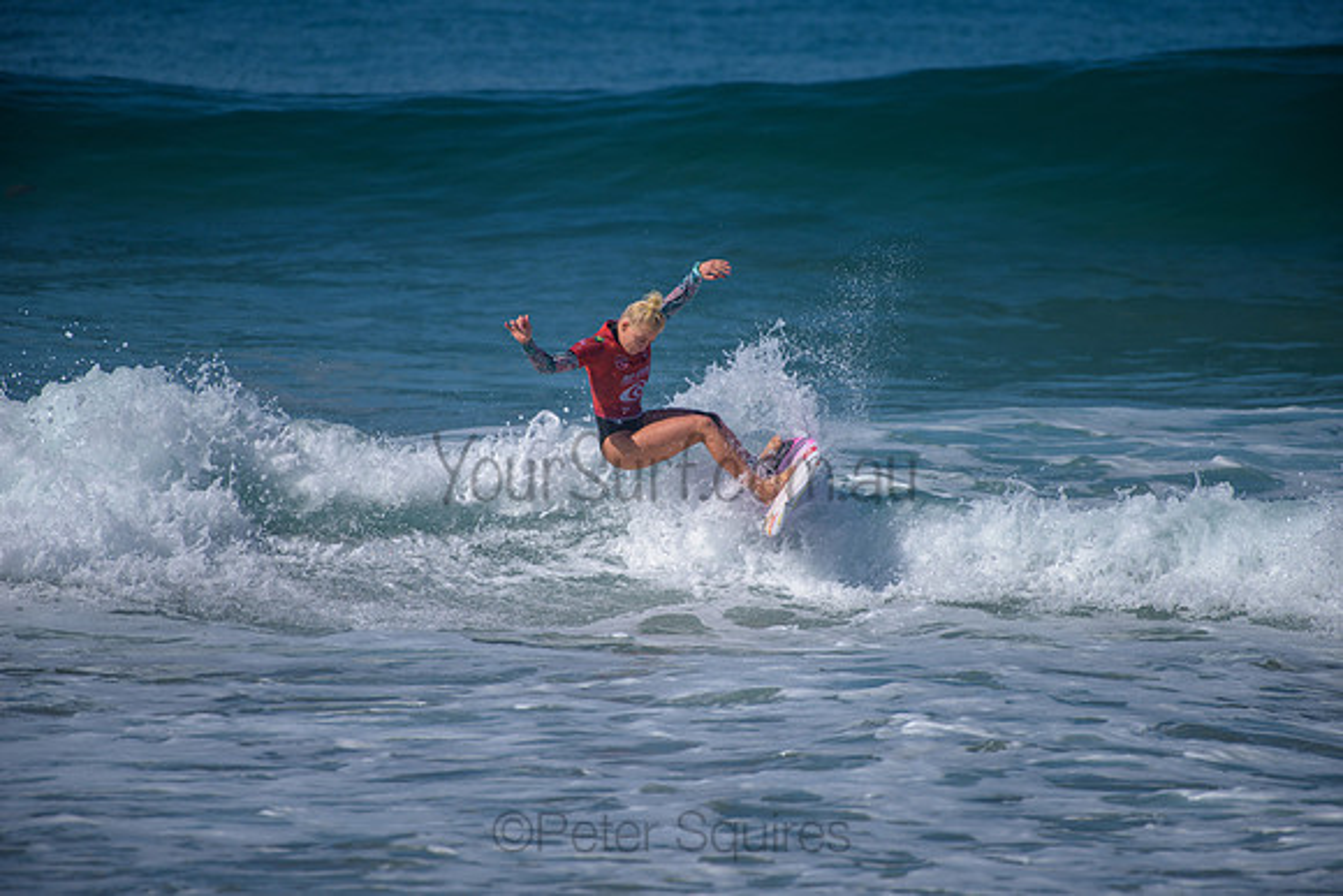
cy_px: 448
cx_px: 672
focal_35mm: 500
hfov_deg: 4.1
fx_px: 18656
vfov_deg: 2.8
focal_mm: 500
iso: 110
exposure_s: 1/2000
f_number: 5.6
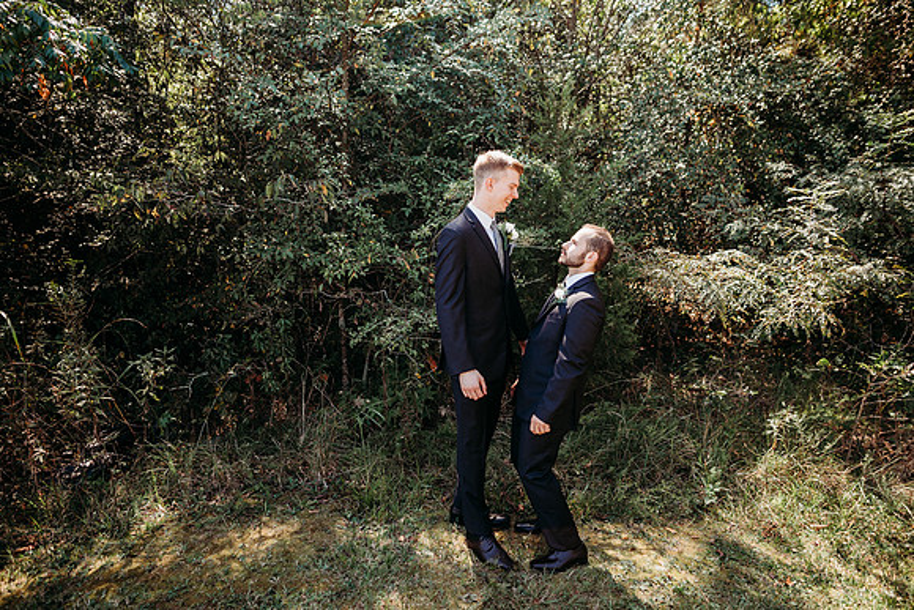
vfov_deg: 53.2
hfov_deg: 73.7
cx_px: 457
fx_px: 609
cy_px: 305
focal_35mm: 24
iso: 125
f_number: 2.8
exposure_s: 1/400
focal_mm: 24
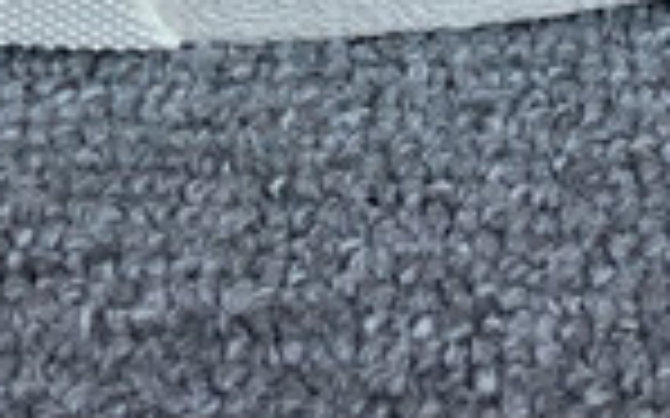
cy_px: -694
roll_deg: -4.2
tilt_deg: -29.7
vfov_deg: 6.2
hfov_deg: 10.6
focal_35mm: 198
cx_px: 553
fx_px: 3614
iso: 25
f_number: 2.4
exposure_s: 1/369
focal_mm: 3.3
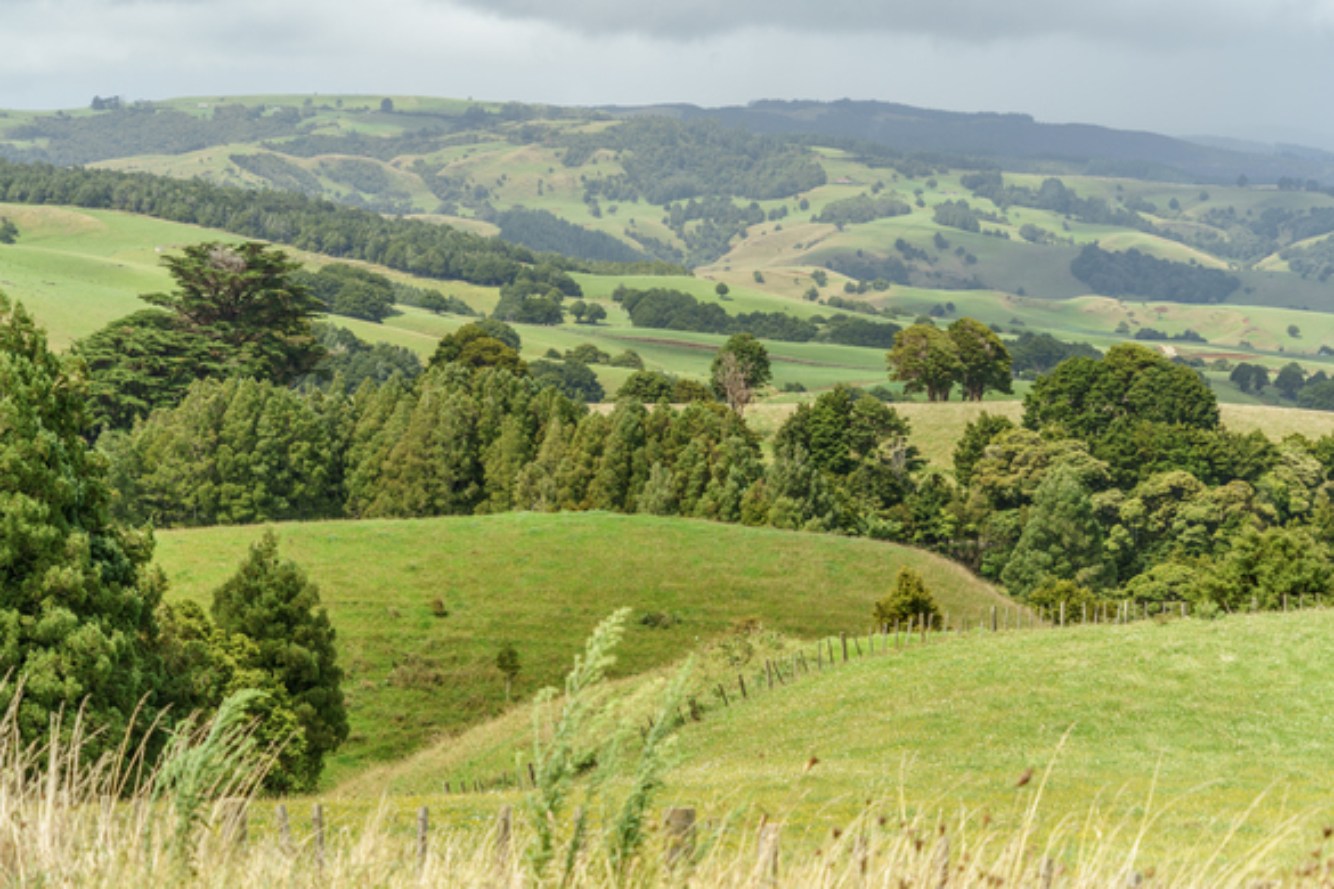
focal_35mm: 101
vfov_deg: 13.6
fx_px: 3742
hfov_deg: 20.2
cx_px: 667
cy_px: 444
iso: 100
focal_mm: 101
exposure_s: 1/400
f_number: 5.6
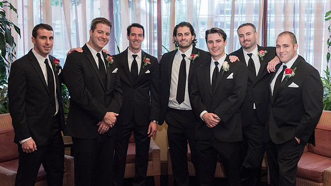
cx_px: 179
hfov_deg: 46.6
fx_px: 383
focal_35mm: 44
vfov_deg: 27.2
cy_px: 79
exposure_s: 1/125
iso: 1000
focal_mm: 38
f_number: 4
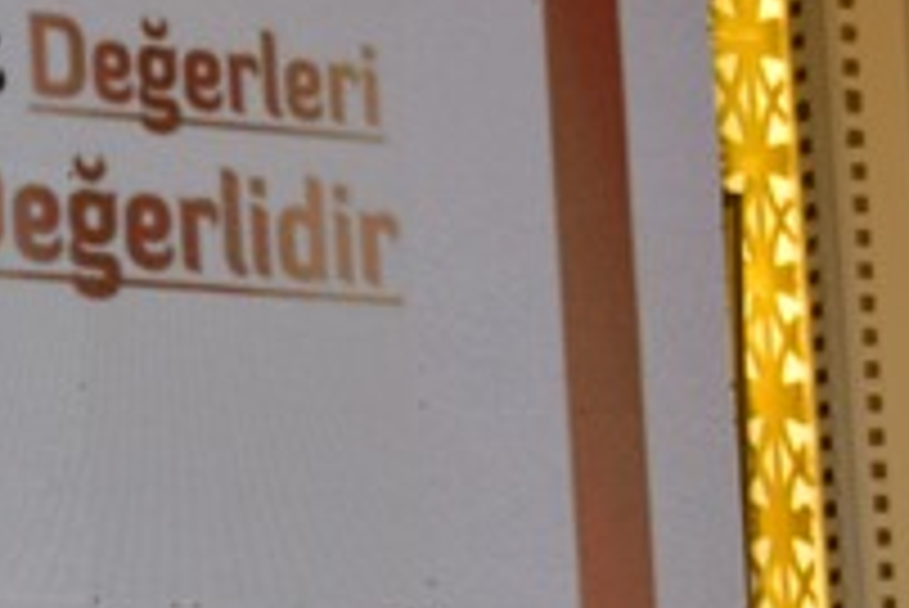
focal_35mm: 190
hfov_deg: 10.1
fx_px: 4801
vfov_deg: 7.1
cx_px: -842
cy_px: 1074
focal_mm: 48
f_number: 4.5
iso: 500
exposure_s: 1/125
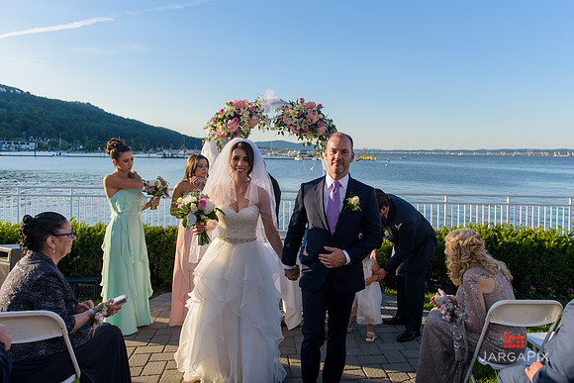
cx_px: 315
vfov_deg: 49.0
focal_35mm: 26
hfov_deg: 68.5
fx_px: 420
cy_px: 173
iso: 200
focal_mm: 24
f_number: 3.2
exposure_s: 1/1600
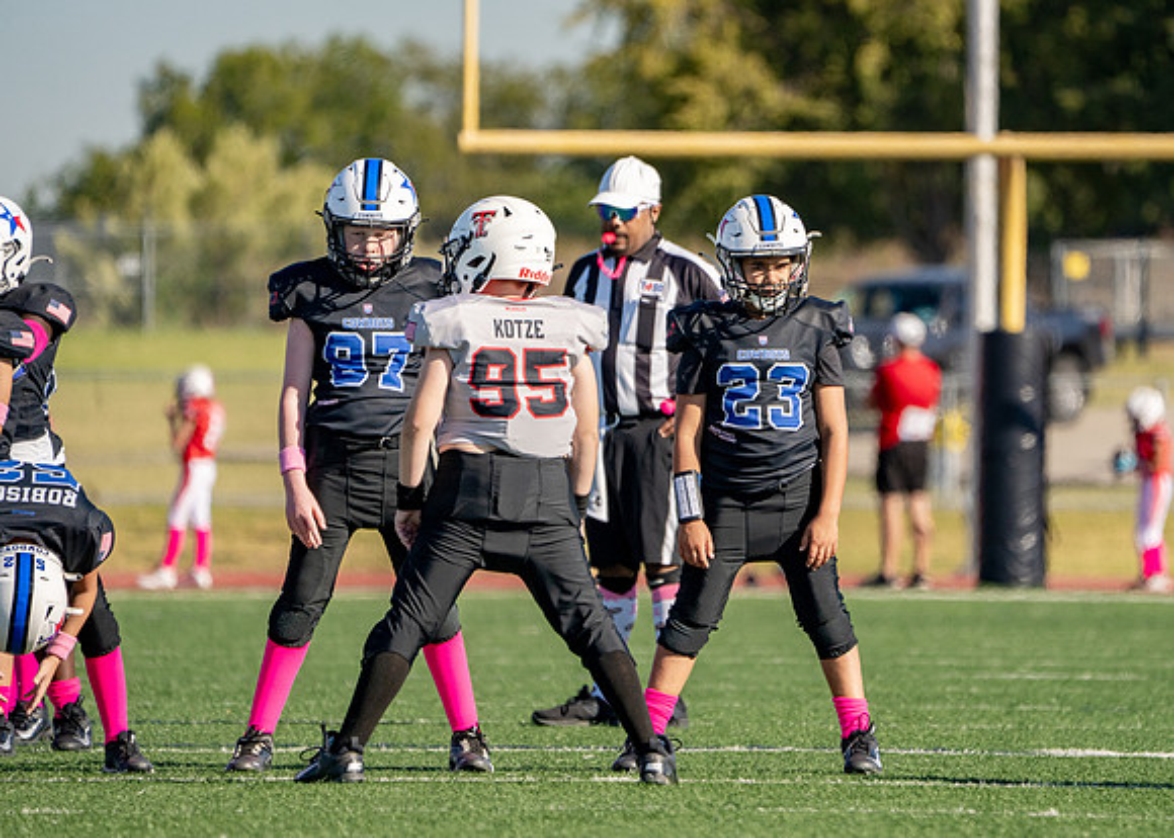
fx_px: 17172
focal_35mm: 515
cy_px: 410
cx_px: 769
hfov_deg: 3.9
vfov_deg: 2.8
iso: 320
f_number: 5.6
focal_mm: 400
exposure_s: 1/2000
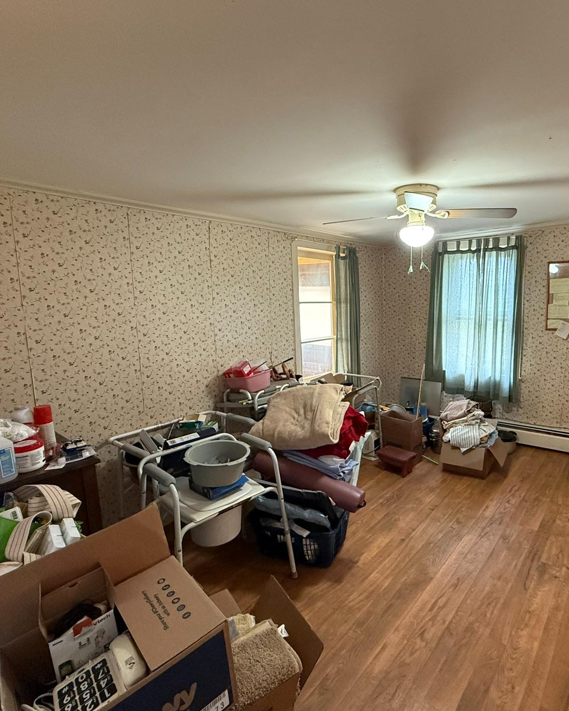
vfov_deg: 83.3
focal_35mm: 19
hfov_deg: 69.3
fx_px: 400
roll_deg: +0.0
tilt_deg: -7.5
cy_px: 358
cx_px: 367
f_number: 2.2
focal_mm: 2.22
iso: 640
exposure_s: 1/120
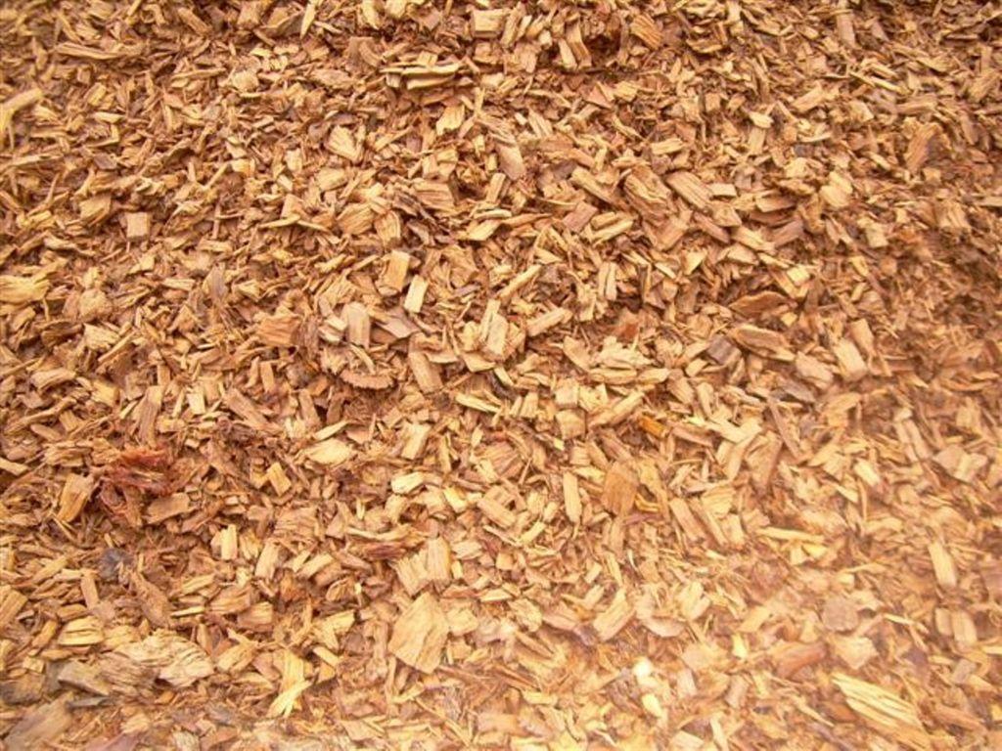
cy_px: 376
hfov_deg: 49.0
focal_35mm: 38
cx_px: 501
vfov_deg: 37.7
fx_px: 1100
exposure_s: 1/30
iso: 50
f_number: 2.8
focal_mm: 6.3
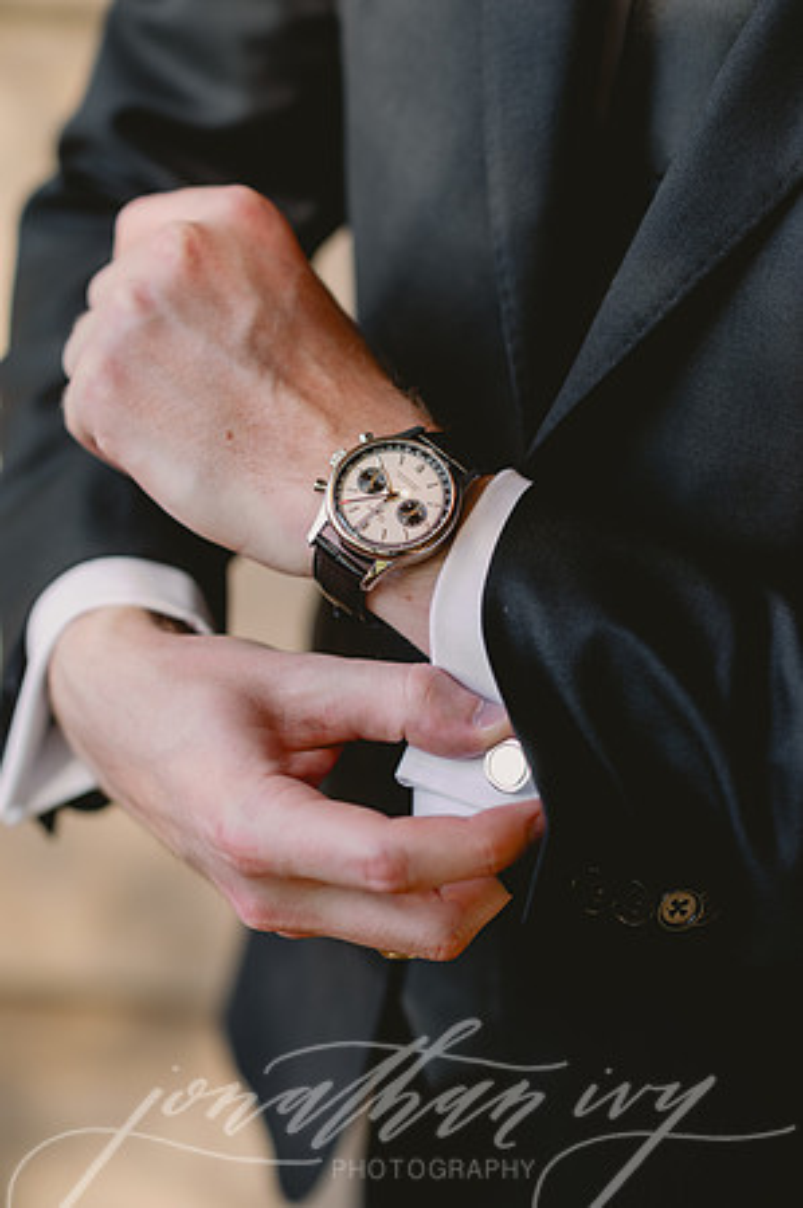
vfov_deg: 23.9
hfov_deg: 16.0
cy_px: 604
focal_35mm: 85
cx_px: 402
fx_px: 2850
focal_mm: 85
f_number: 2.5
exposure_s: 1/200
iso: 80
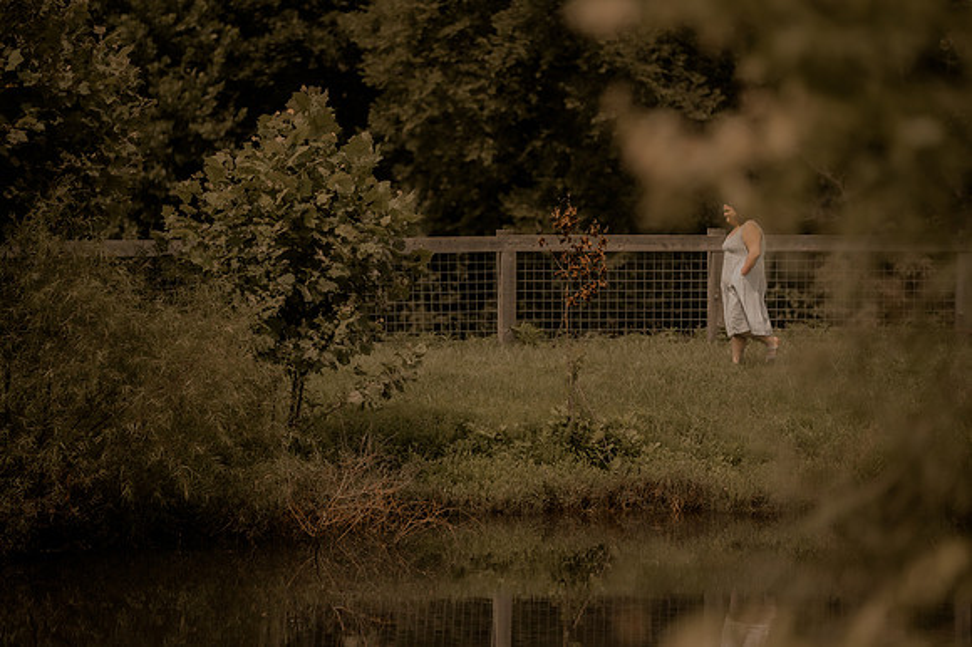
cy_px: 324
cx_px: 486
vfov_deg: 7.8
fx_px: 4756
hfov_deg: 11.7
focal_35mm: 176
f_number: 2.8
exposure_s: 1/1600
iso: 125
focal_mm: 170
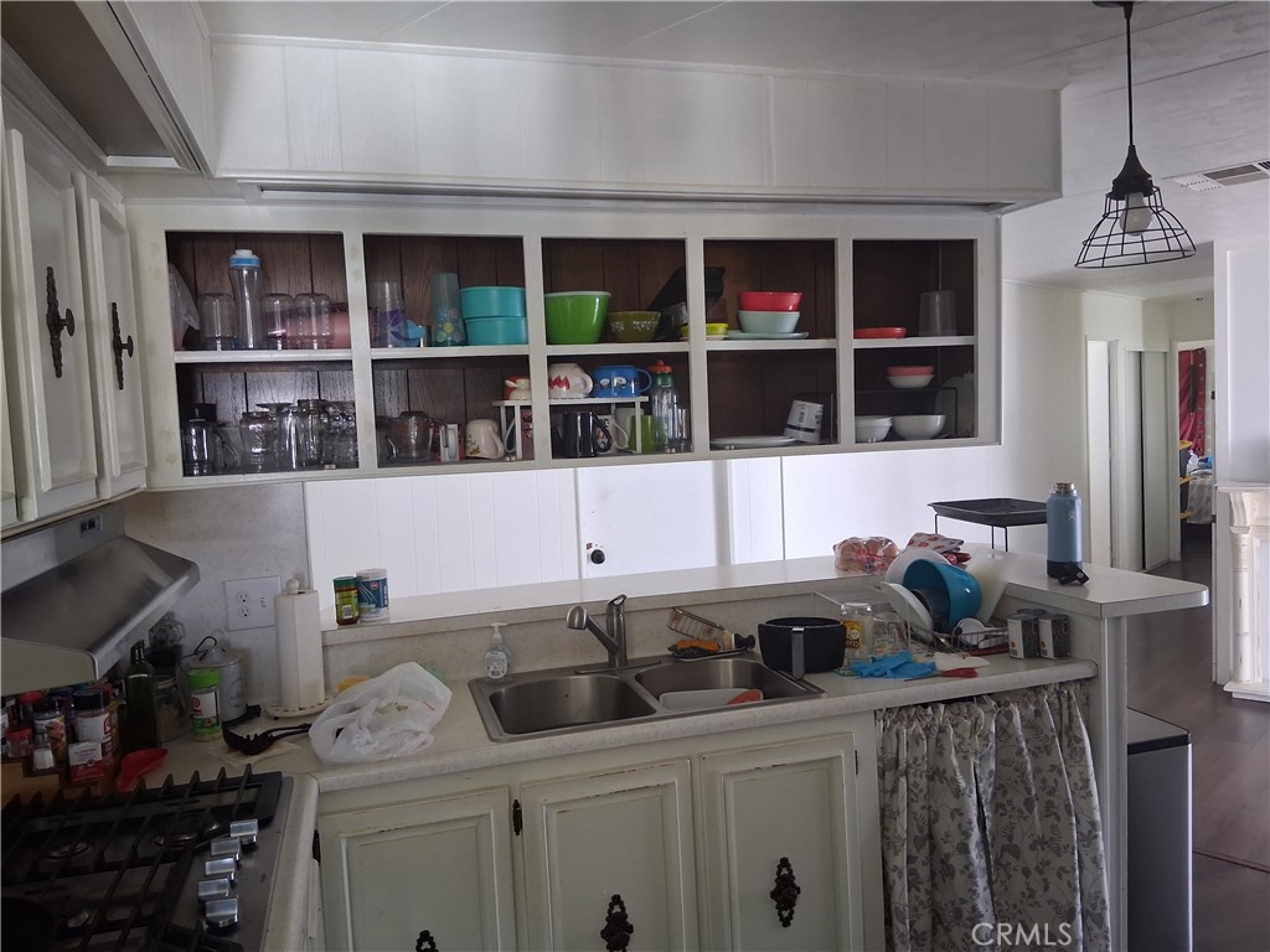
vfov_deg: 53.1
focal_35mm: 26
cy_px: 476
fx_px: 954
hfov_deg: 67.3
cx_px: 635
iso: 500
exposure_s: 1/33
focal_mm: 3.98
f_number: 1.8
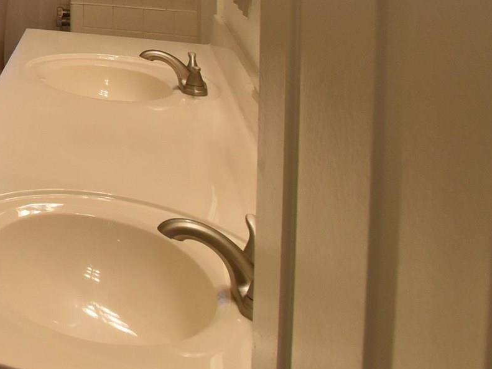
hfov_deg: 22.2
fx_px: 796
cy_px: -129
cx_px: -376
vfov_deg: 22.8
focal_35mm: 56
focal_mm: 10
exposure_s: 1/30
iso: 500
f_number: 8
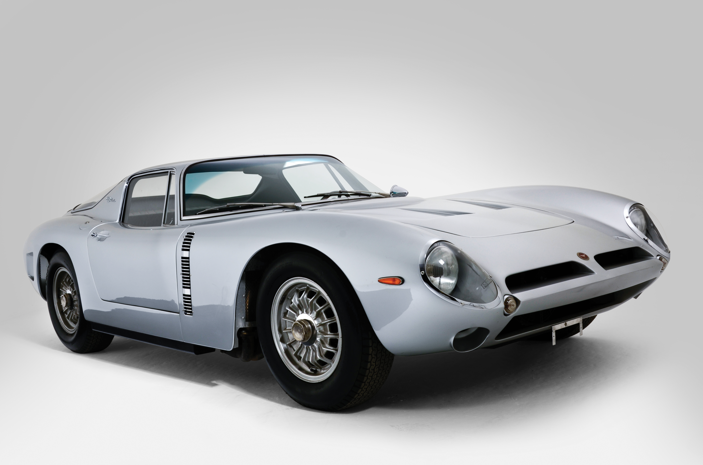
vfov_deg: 31.8
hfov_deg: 46.5
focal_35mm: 42
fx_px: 818
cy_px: 232
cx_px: 352
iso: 100
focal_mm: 28
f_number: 13
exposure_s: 1/100
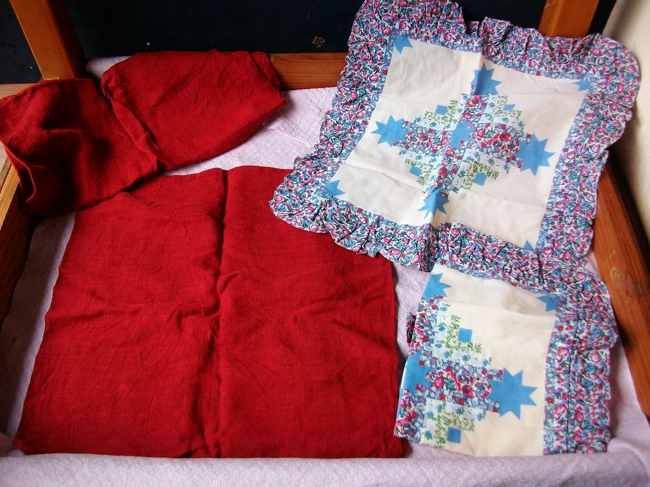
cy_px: 244
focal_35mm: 32
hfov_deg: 56.8
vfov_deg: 44.2
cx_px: 325
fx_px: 601
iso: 89
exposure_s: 1/40
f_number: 2.9
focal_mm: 5.7
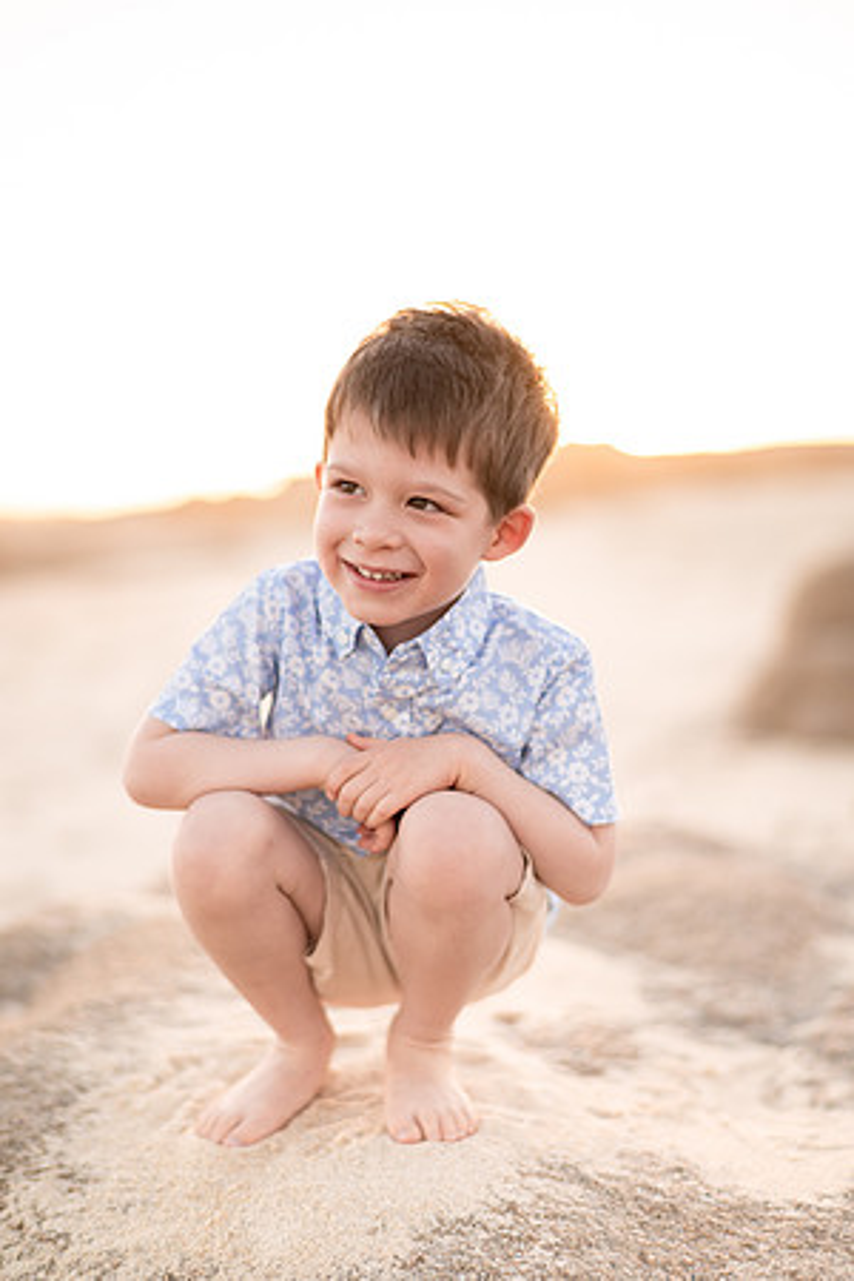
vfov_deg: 34.5
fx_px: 2064
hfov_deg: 23.4
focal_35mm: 58
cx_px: 427
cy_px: 640
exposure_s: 1/800
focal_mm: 58
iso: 100
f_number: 1.8
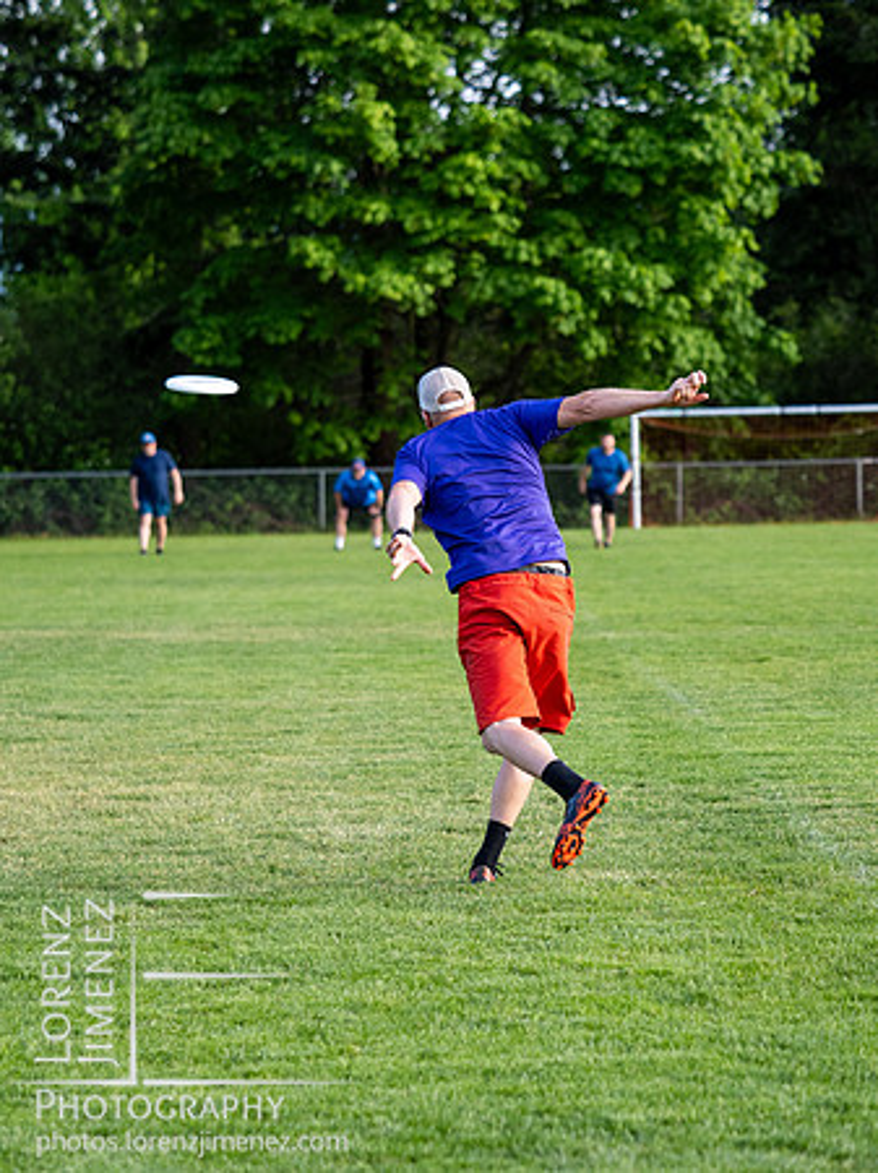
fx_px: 5552
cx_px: 439
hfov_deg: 9.0
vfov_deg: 12.1
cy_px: 586
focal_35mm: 164
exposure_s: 1/1000
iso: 500
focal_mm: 82
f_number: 2.8
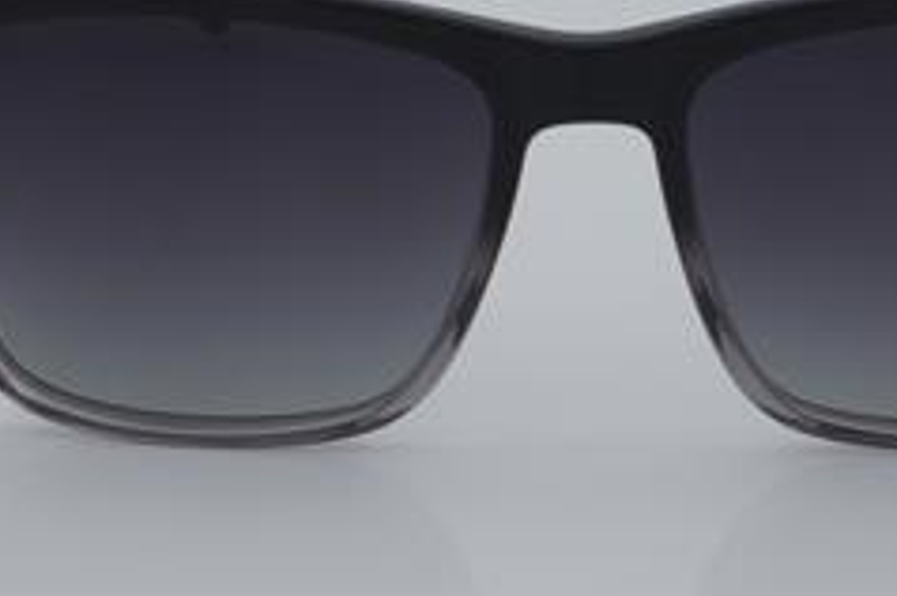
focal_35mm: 126
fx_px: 3135
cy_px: 200
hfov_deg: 16.2
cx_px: 592
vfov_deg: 10.8
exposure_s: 1/4
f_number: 32
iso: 100
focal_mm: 50
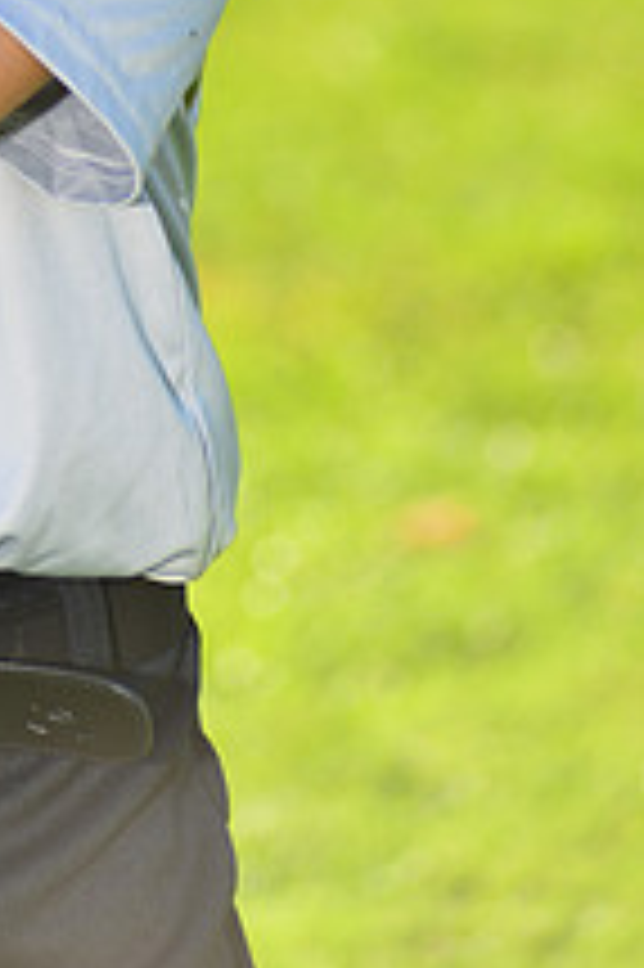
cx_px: -223
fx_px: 13437
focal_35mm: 500
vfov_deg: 4.1
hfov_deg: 2.7
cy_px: -315
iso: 100
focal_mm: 185
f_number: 5
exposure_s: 1/250
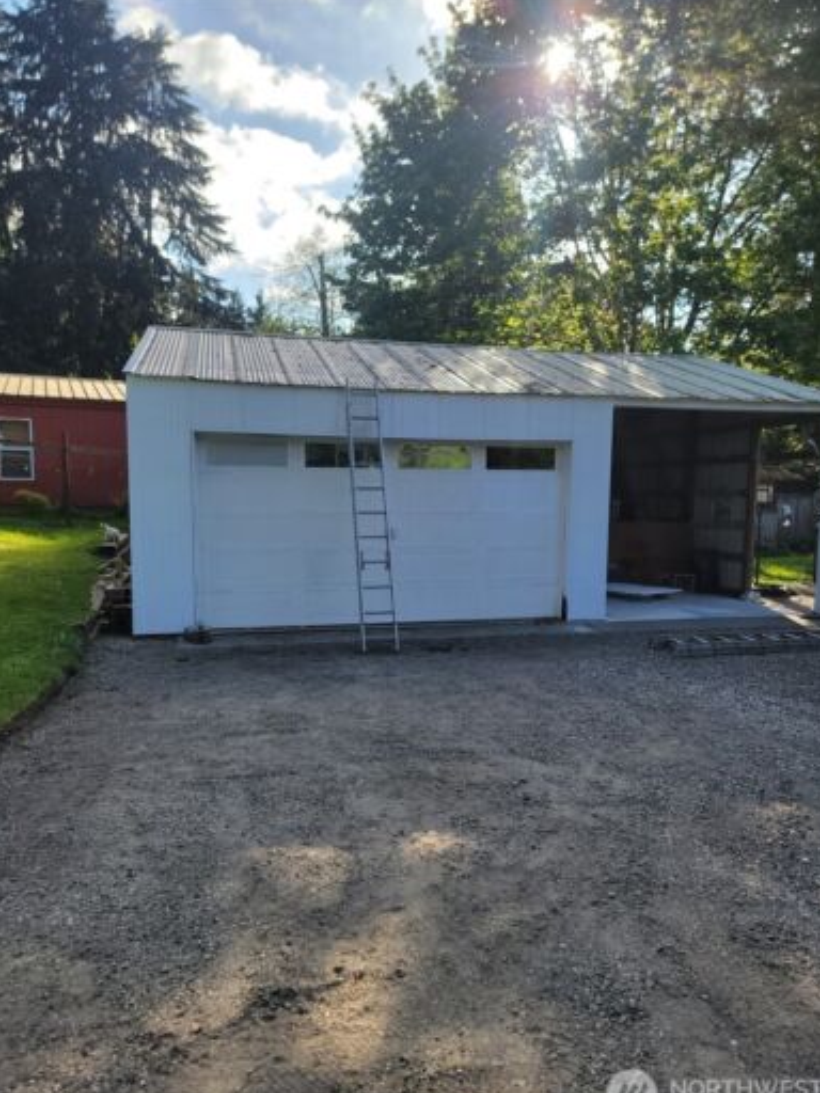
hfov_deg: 54.9
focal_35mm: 25
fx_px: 790
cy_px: 563
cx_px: 421
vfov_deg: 69.4
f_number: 1.8
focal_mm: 6.7
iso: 16
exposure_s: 1/359
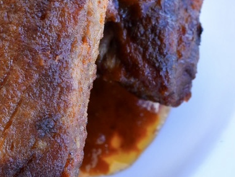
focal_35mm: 164
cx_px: -88
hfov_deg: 11.7
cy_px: -75
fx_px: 1113
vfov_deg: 8.9
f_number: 10
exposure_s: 1/250
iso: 800
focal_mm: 40
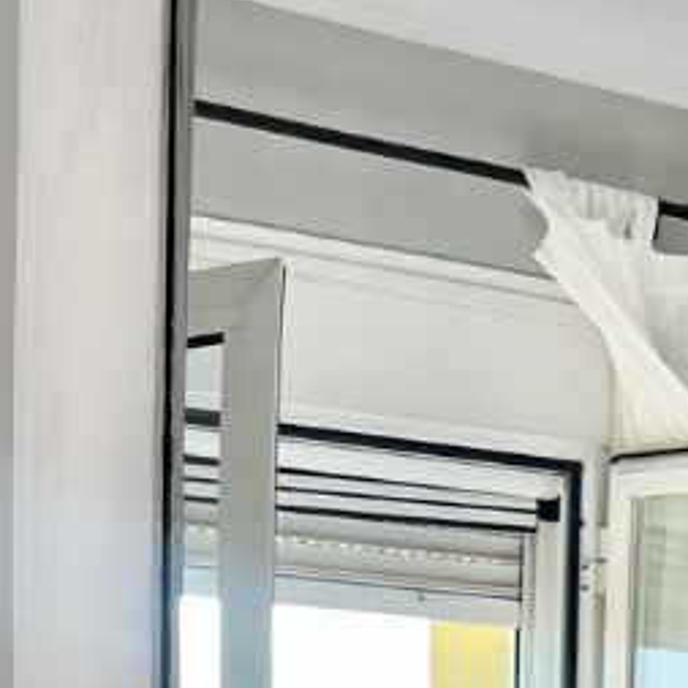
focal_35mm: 136
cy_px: 1191
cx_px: 216
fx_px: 3058
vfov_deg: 11.9
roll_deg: -0.6
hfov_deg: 12.8
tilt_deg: -5.4
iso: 50
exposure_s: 1/407
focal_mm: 5.7
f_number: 1.5
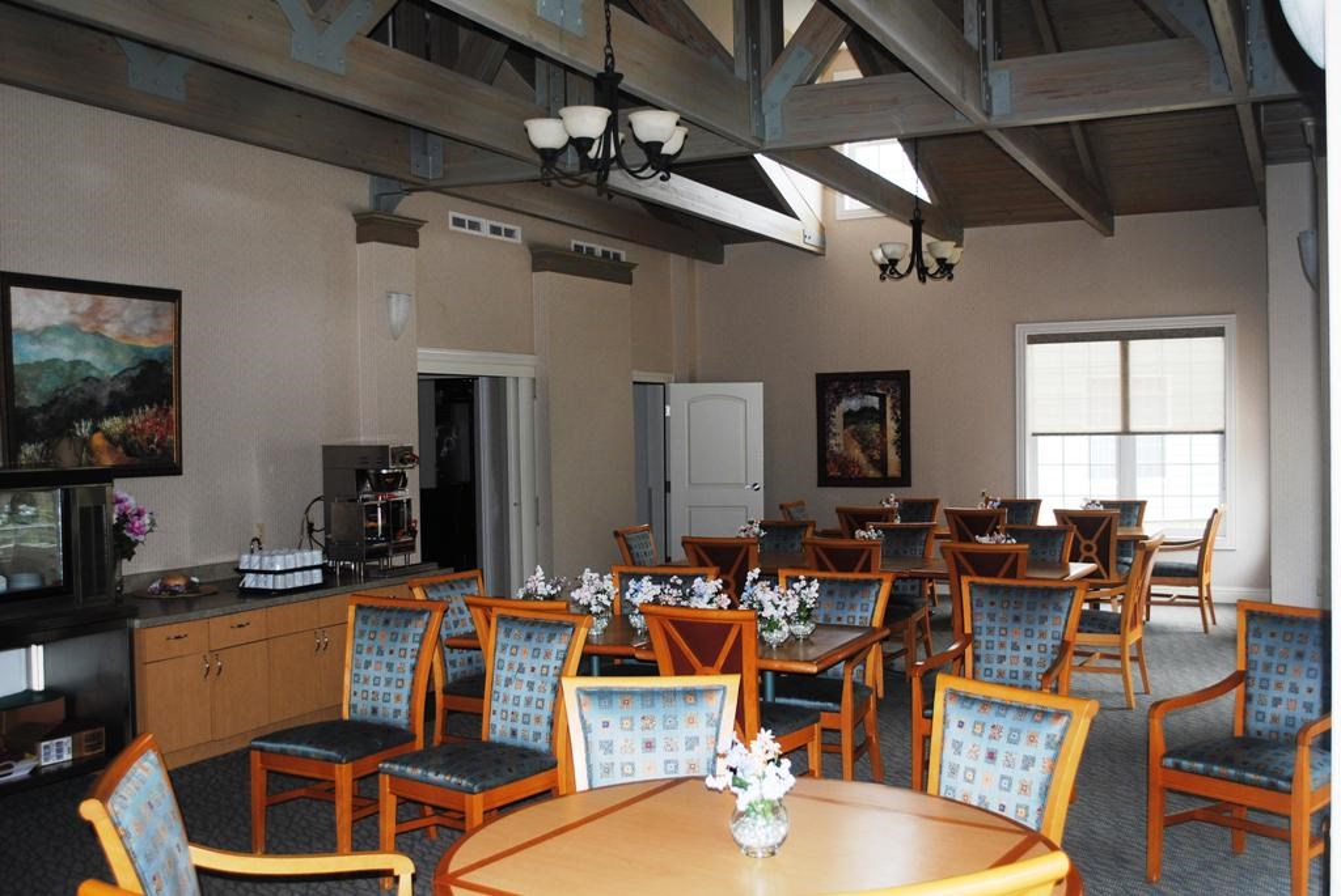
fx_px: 1342
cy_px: 448
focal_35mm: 36
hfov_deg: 53.1
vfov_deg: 37.0
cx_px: 670
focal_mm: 24
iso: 200
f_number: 4
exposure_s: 1/60
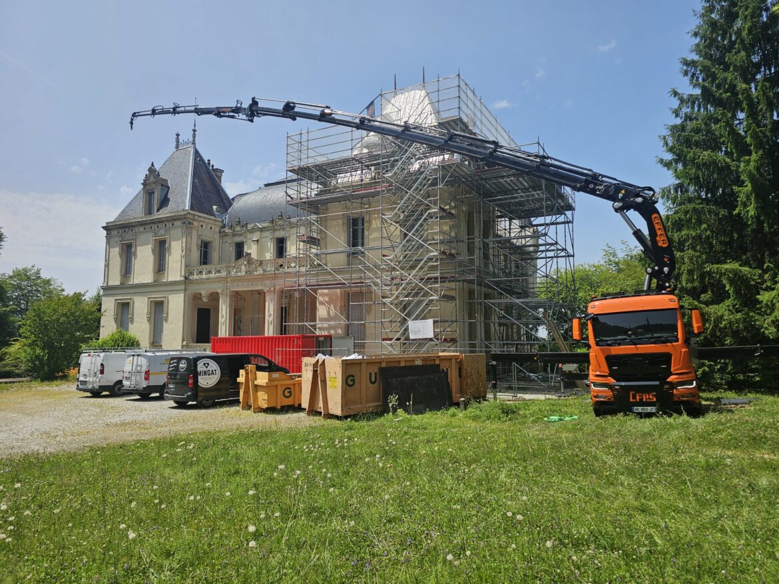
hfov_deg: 73.9
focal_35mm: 23
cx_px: 390
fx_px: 518
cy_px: 292
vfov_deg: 58.9
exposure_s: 1/939
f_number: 1.7
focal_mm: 6.3
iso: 10
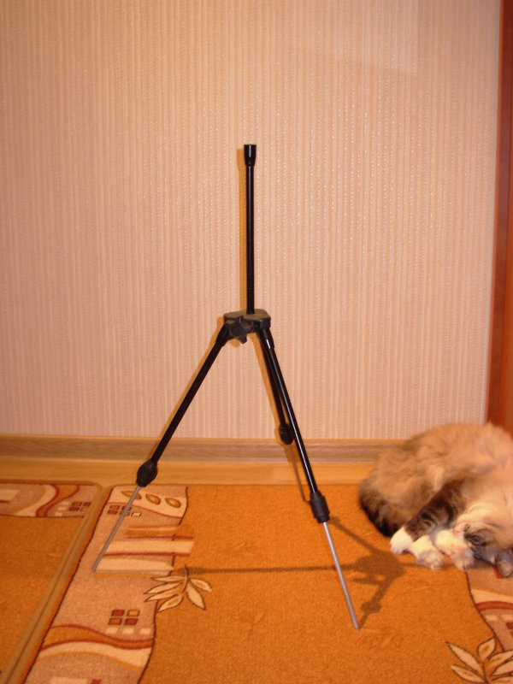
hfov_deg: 37.7
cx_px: 256
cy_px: 342
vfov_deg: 49.0
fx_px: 751
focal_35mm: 38
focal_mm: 6.3
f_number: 2.9
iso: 50
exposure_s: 1/4.4
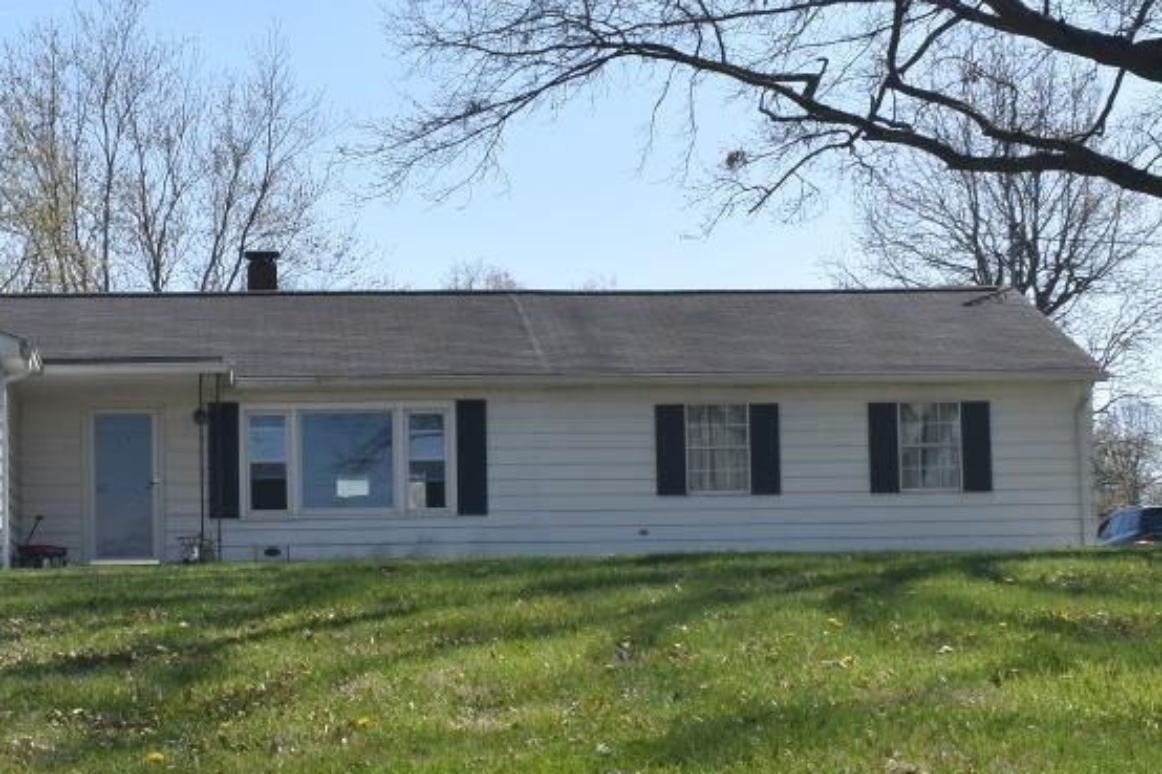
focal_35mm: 85
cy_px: 562
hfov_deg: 23.7
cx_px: 411
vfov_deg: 15.9
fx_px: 2754
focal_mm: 21
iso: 200
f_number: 9
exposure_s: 1/320
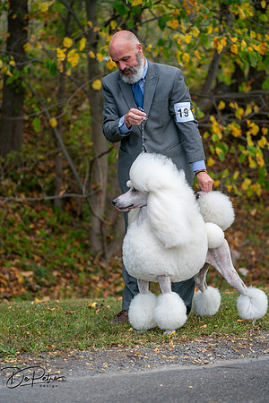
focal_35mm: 80
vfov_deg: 25.4
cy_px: 202
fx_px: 897
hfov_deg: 17.1
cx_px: 134
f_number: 2.8
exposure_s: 1/800
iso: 160
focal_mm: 80
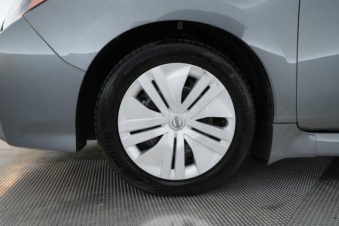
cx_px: 170
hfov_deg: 69.4
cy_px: 113
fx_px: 245
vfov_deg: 49.5
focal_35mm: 26
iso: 320
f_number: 2.8
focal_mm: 26
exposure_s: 1/30
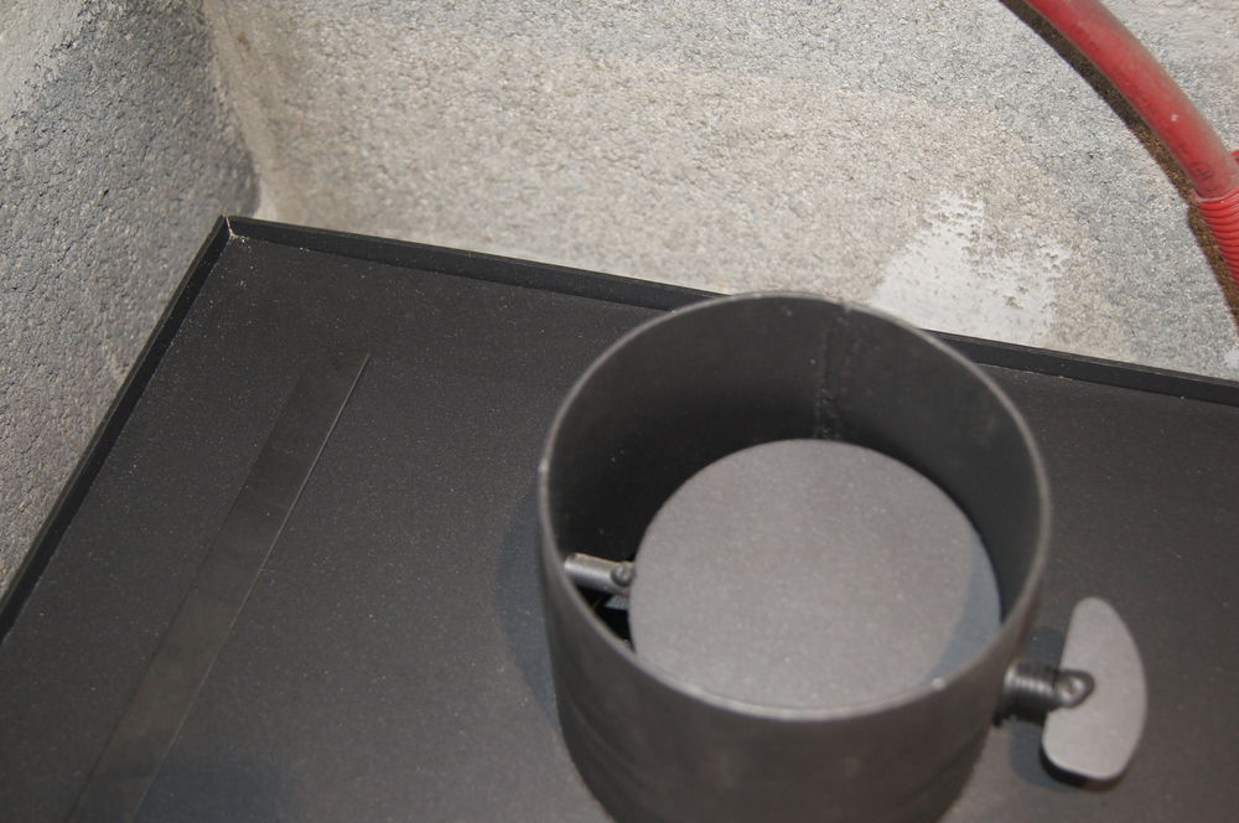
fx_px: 1444
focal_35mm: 42
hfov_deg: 46.5
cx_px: 620
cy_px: 412
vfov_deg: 31.8
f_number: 4.5
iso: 500
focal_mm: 28
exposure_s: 1/60
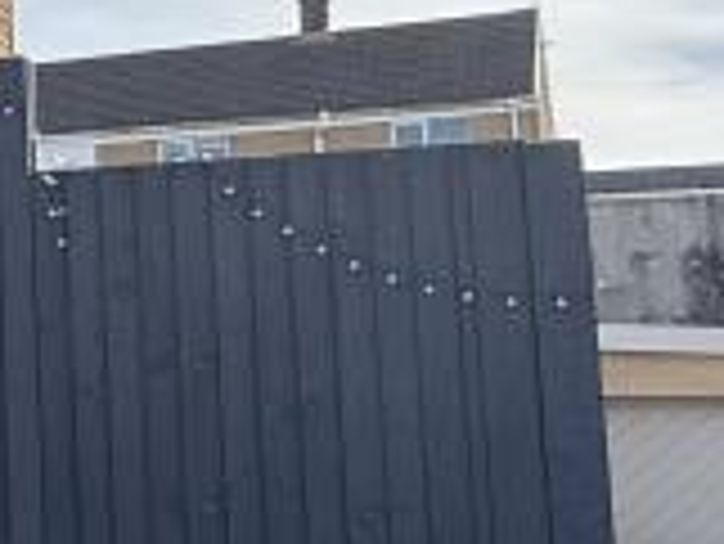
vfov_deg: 16.6
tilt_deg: +8.2
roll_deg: -1.1
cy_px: 189
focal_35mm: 89
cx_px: -625
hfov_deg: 17.4
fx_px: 1863
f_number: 2.2
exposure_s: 1/853
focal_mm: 2.22
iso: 64
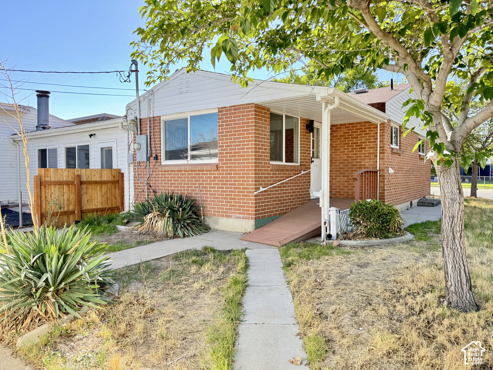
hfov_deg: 71.6
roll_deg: -0.7
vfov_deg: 56.8
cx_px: 246
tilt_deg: -3.0
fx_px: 342
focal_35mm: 24
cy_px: 185
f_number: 1.78
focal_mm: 6.76
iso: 80
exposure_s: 1/445
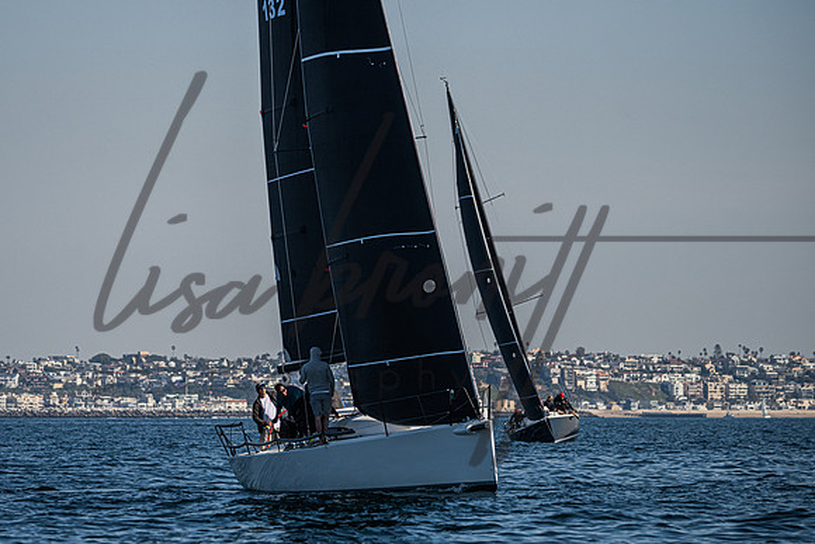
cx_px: 331
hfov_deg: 8.8
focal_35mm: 233
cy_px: 238
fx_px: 5278
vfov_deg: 5.9
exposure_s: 1/5000
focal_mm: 170
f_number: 4.8
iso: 400
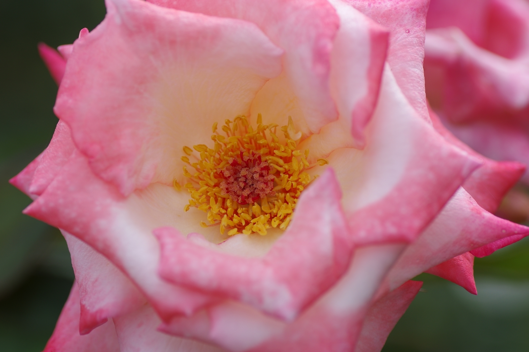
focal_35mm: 135
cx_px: 264
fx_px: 1982
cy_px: 176
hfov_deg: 15.2
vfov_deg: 10.1
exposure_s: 1/320
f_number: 4.5
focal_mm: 90
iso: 100
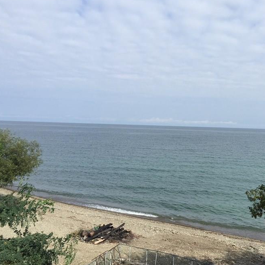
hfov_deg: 41.3
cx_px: 179
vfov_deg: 41.8
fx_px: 346
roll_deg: -1.9
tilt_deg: -3.1
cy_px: 143
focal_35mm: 40
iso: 32
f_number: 2.2
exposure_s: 1/2083
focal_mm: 4.15
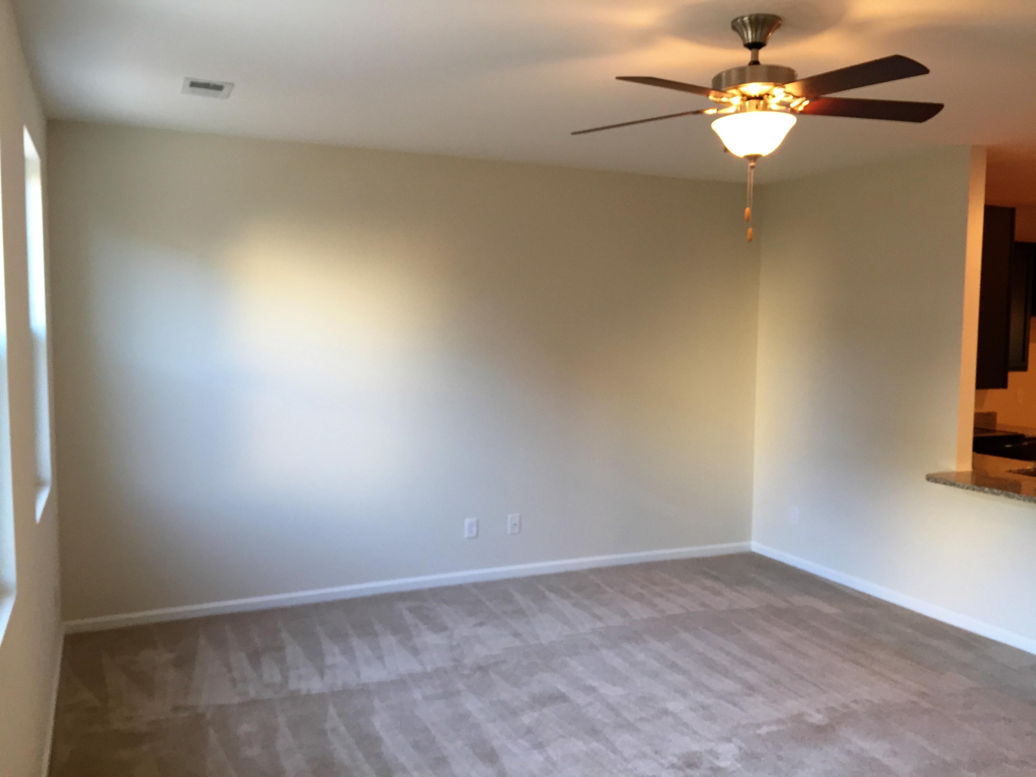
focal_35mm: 29
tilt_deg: -4.0
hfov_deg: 61.7
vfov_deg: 48.2
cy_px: 388
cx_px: 518
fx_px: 868
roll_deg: -0.5
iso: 64
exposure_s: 1/30
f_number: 2.2
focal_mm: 4.15
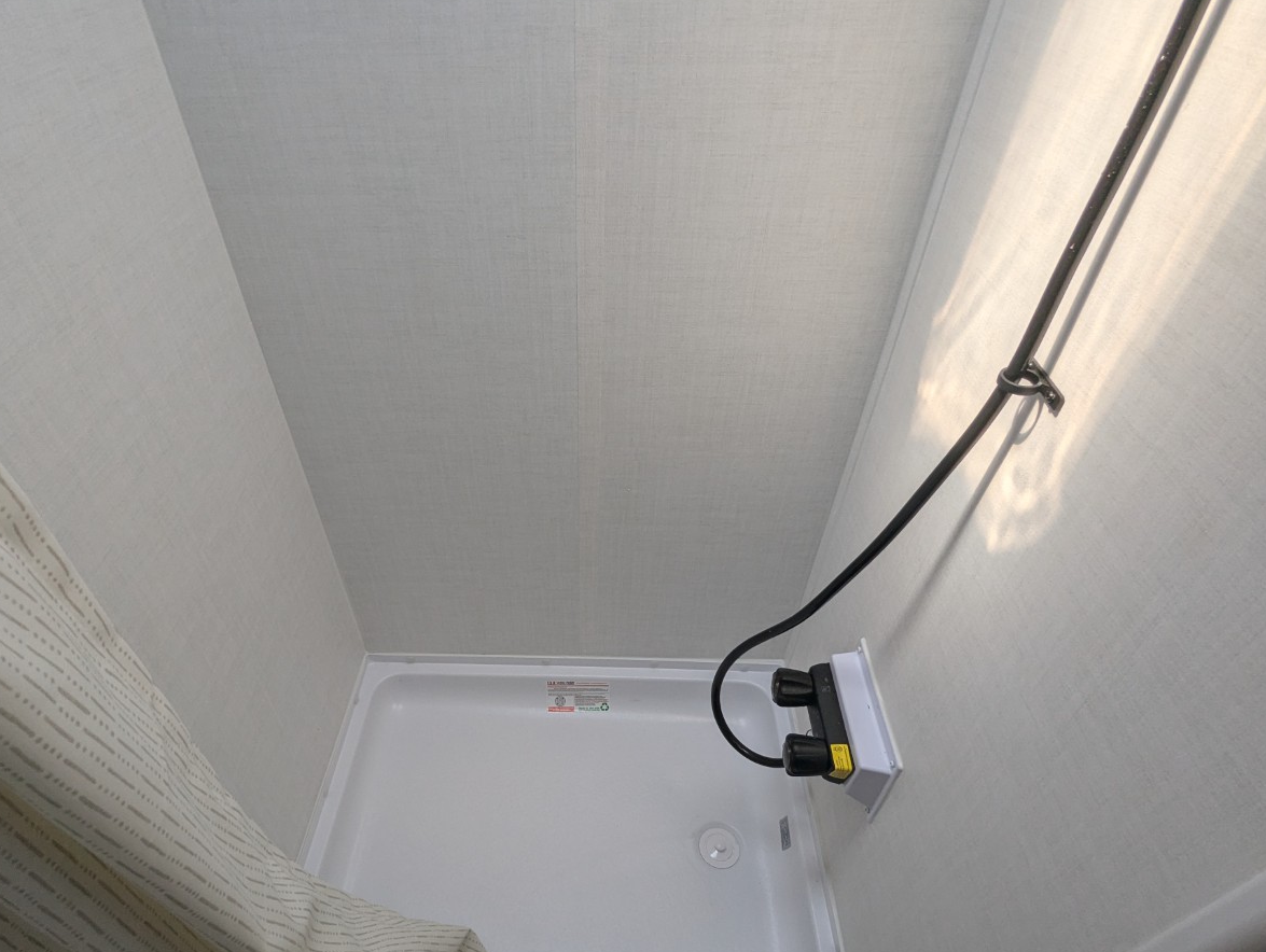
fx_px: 696
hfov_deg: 84.4
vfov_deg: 68.7
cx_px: 581
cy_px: 516
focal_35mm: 19
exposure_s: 1/720
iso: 48
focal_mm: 2.35
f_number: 2.2
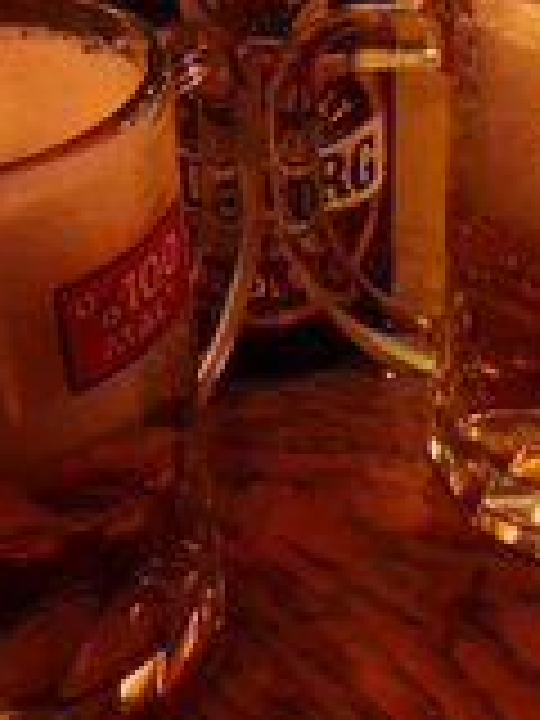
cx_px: 292
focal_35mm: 59
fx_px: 1227
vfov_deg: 31.7
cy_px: 133
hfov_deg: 24.8
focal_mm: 3.95
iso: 640
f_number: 1.6
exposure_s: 1/20
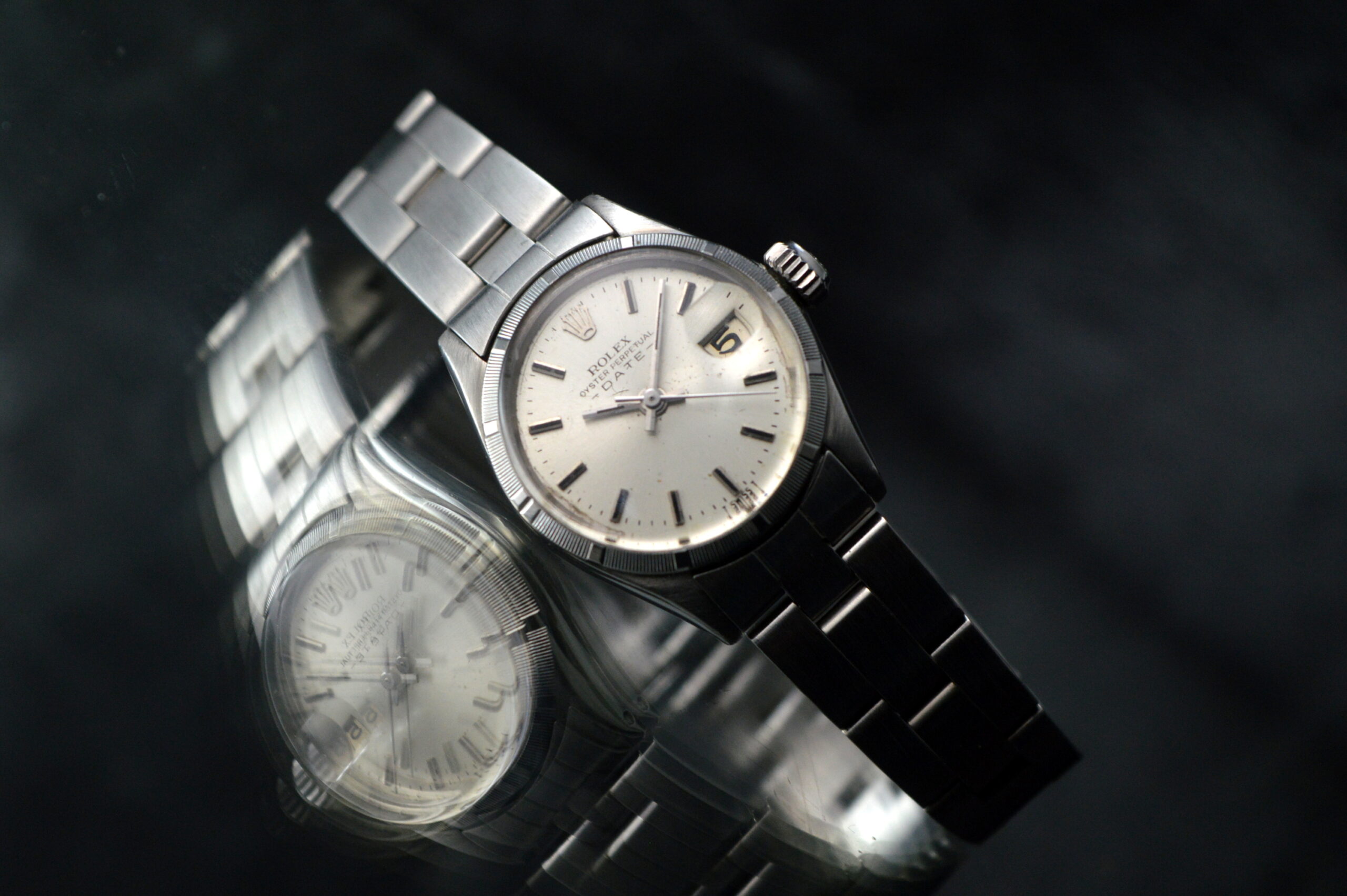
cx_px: 674
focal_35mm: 82
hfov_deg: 24.6
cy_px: 448
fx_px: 3084
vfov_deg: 16.5
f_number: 6.3
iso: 800
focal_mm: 55
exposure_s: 1/160
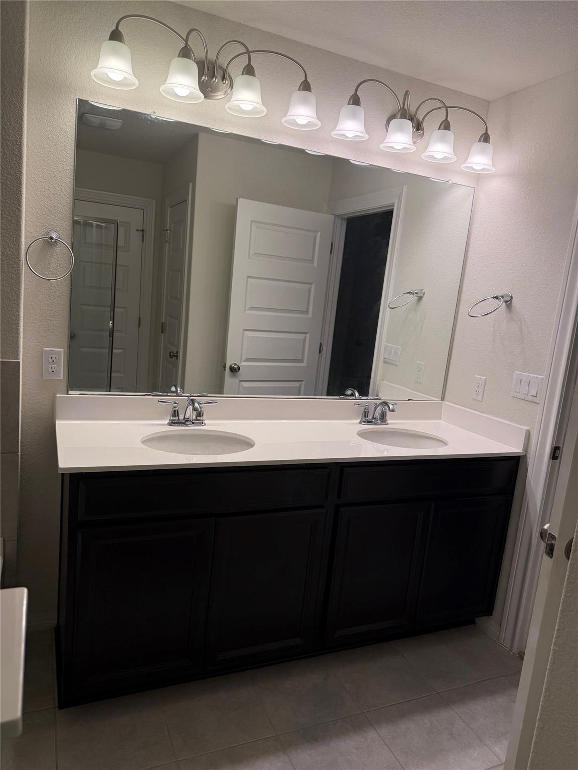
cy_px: 385
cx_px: 289
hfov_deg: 56.8
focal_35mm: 24
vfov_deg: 71.6
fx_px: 534
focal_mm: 6.76
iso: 100
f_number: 1.78
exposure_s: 1/285
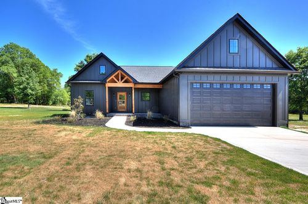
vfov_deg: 77.1
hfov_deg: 100.5
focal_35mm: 15
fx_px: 128
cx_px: 154
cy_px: 102
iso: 400
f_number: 11
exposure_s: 1/400
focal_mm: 15
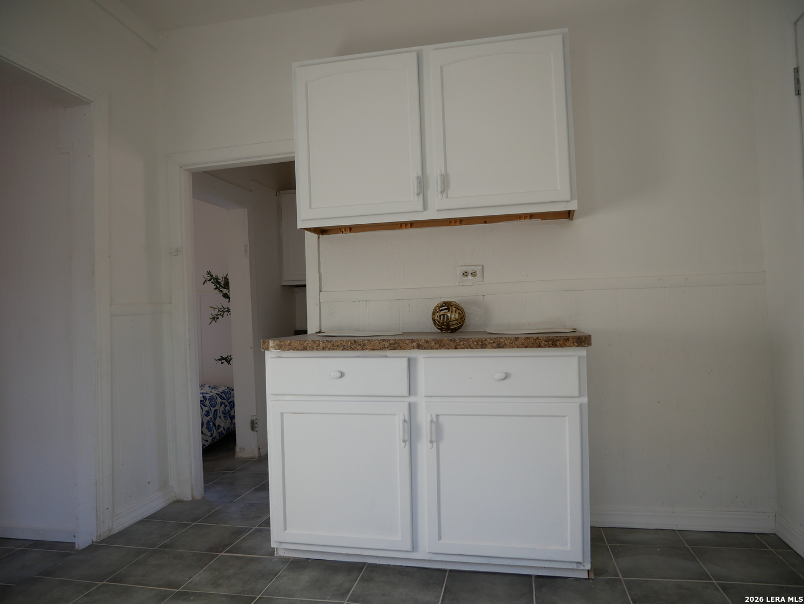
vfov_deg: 56.9
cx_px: 402
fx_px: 558
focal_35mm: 24
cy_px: 302
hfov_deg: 71.6
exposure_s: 1/60
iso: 200
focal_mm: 12
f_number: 3.5
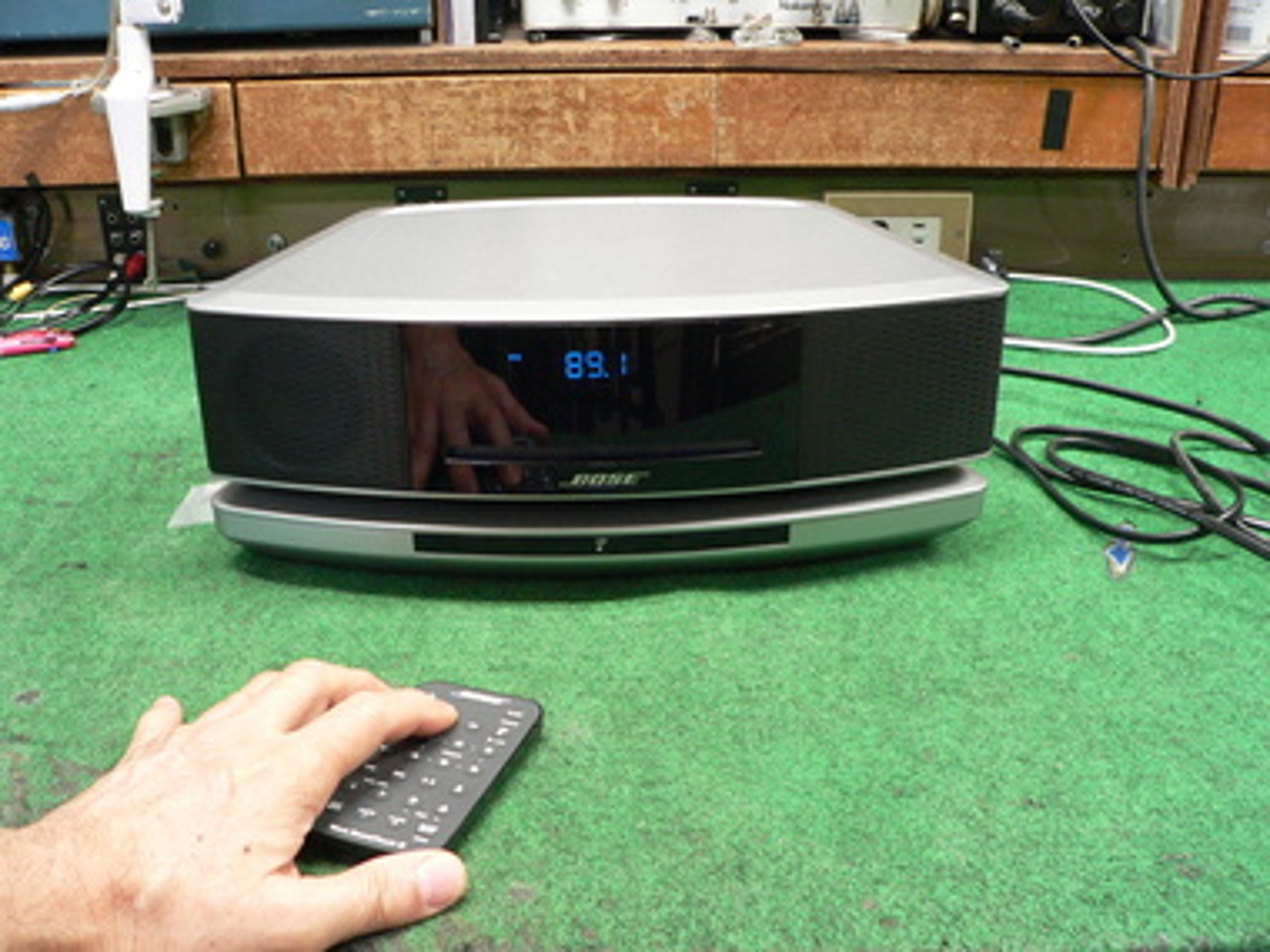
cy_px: 476
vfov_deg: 39.7
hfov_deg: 51.4
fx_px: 1321
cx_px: 635
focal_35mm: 36
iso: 200
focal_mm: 6
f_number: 2.8
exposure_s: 1/8
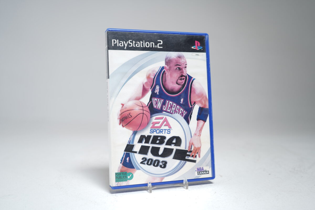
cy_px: 105
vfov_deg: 36.9
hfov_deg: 53.1
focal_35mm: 36
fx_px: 315
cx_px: 158
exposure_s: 1/3
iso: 64
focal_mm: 36
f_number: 5
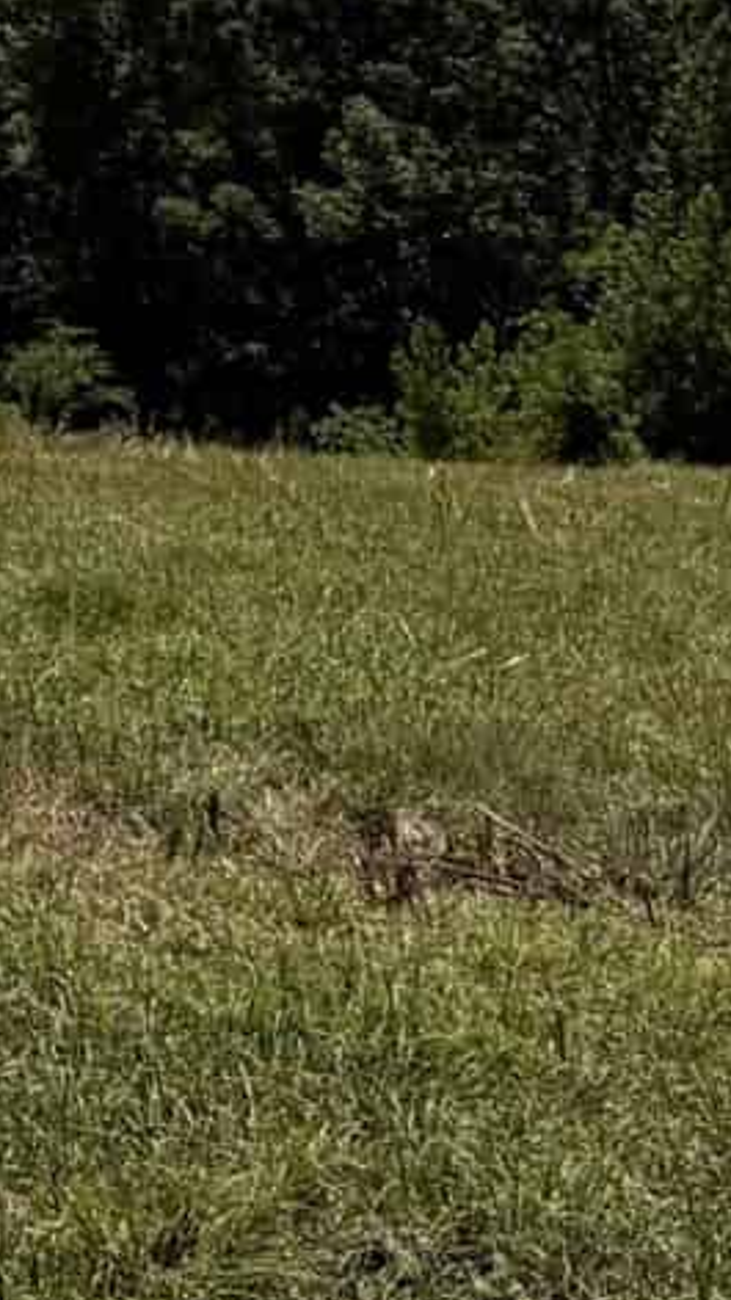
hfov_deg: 7.1
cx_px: -1821
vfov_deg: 14.1
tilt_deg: +5.2
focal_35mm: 142
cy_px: -691
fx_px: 4892
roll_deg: +1.0
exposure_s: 1/10309
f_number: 1.78
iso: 80
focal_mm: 6.76
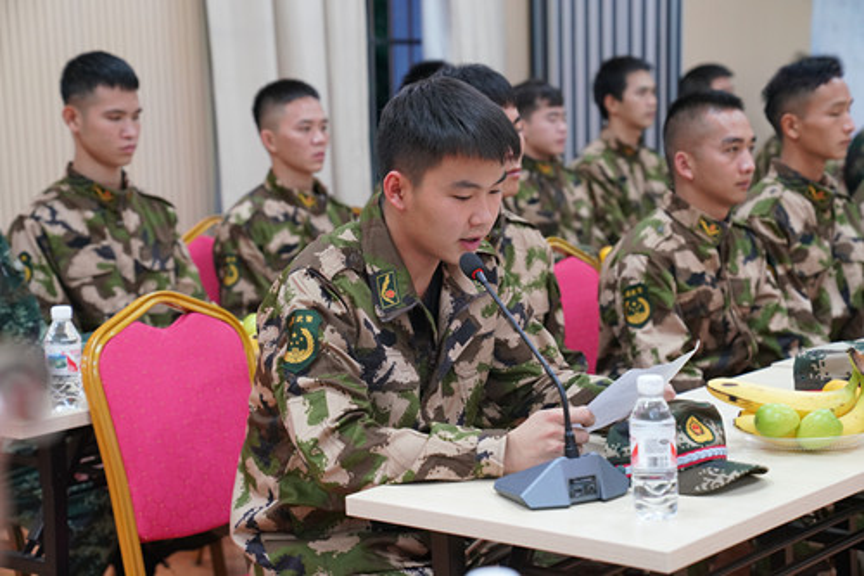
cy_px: 288
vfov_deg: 19.4
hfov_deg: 28.9
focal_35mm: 70
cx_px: 432
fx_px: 1679
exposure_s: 1/160
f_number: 4
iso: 3200
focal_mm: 70
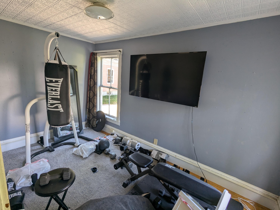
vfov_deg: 78.1
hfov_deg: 94.5
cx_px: 140
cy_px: 105
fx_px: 129
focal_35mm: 16
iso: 62
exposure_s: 1/60
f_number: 2.2
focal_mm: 2.35
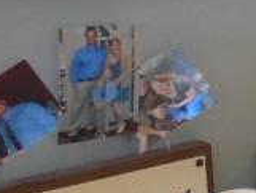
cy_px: -97
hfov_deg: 10.0
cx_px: 717
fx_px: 1177
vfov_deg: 9.1
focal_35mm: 159
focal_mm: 4.5
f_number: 3.3
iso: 400
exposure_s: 1/30
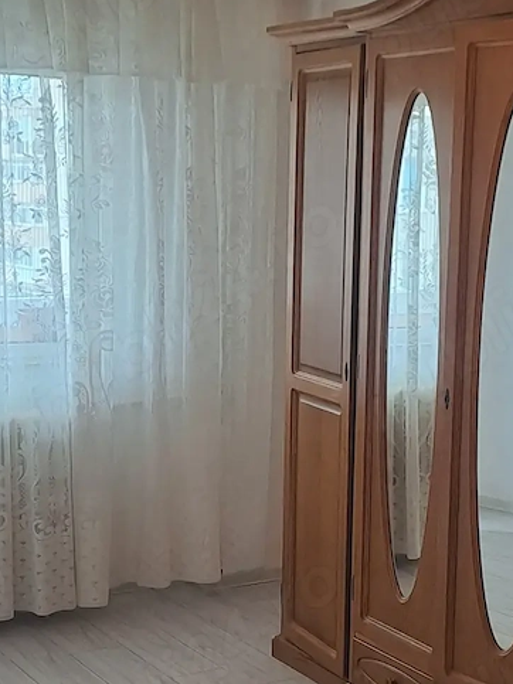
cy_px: 394
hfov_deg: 21.2
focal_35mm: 69
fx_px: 1364
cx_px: 351
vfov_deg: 28.1
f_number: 1.8
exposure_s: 1/50
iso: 80
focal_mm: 4.65
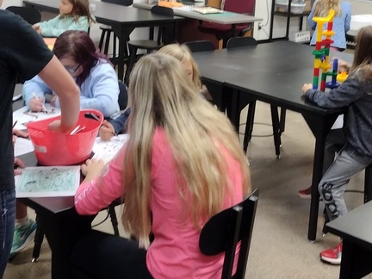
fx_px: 688
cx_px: 273
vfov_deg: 22.7
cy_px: 68
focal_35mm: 64
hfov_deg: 29.8
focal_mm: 4.71
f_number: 1.7
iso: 225
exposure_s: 1/40
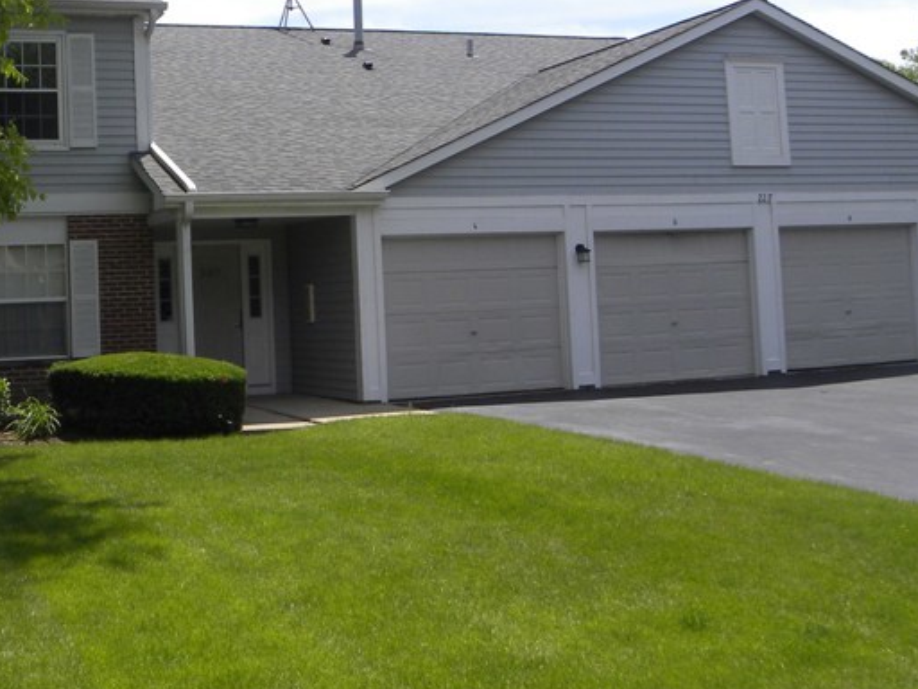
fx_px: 1379
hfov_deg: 36.1
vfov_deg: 27.7
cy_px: 194
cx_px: 249
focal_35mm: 52
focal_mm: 4.6
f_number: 5.6
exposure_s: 1/325
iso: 64
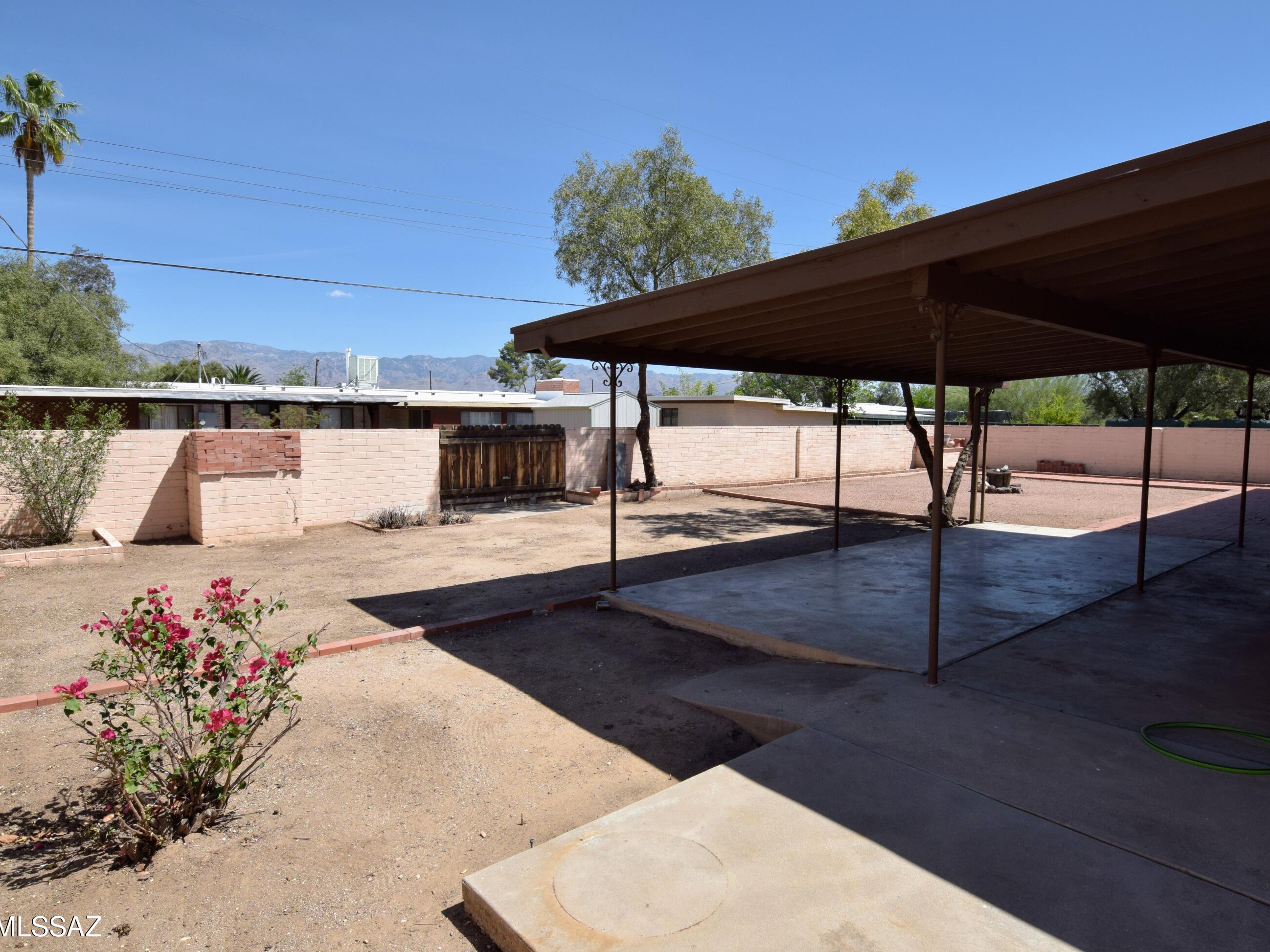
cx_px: 635
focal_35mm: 20
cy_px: 483
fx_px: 734
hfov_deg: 81.7
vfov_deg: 66.0
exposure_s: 1/800
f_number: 9
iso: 400
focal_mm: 12
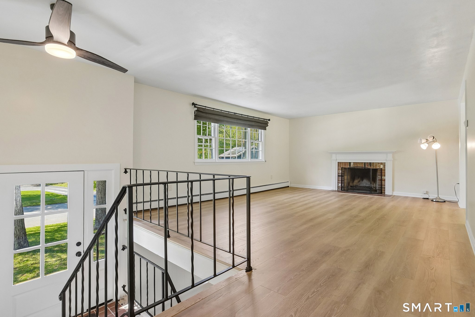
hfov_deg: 93.3
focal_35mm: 17
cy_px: 158
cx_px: 238
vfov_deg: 70.4
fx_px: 224
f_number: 11
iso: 400
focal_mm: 17
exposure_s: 1/40
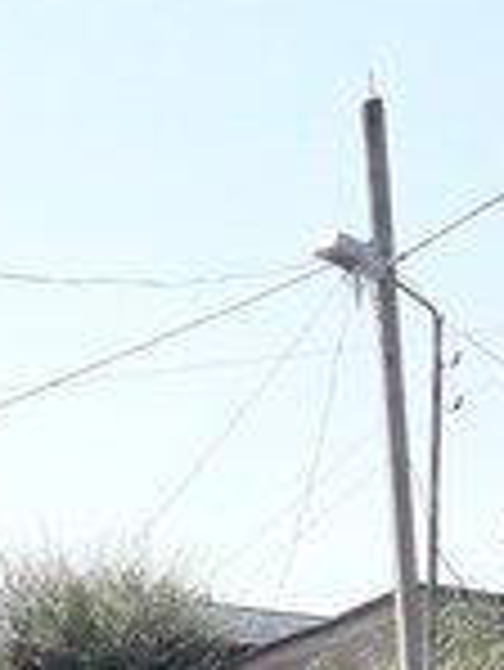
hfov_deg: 15.3
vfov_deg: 19.0
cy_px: 1012
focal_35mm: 90
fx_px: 1745
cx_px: -234
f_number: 1.9
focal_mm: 3.6
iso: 40
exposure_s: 1/989
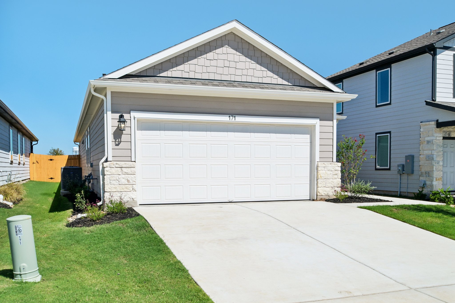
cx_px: 228
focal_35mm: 36
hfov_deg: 53.1
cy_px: 152
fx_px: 455
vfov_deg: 36.9
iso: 400
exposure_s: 1/2000
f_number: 8
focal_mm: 24
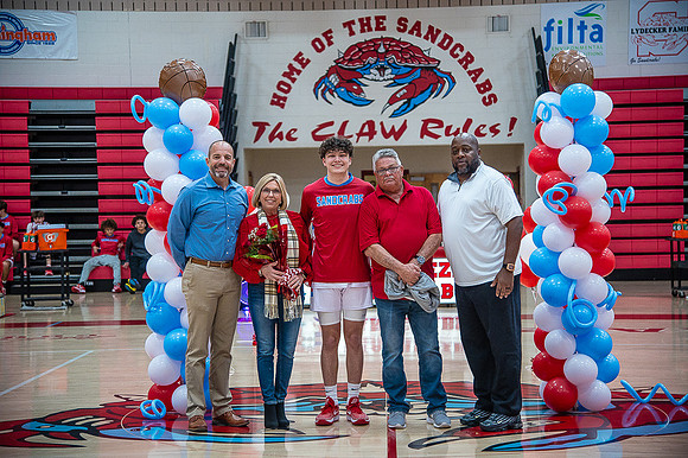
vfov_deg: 19.4
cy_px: 229
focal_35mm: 70
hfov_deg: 28.9
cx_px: 344
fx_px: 1337
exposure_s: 1/320
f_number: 4
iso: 2000
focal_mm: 70
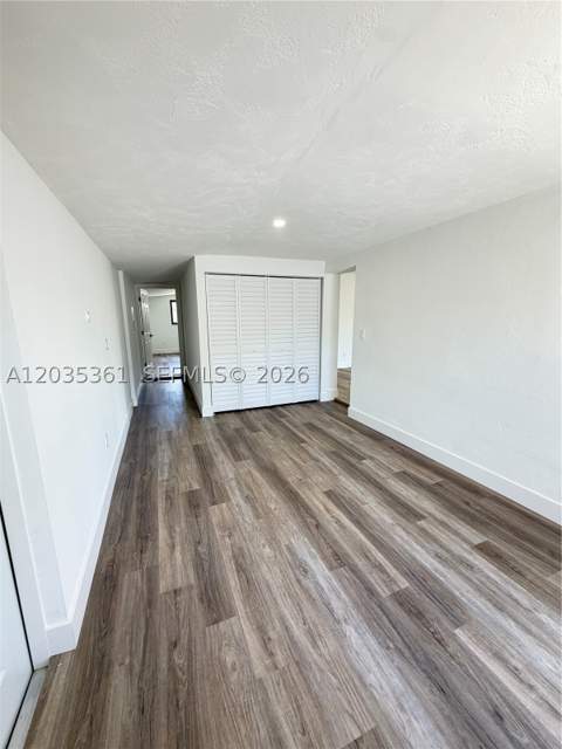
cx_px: 281
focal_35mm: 14
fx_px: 303
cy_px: 374
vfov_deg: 102.1
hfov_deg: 85.7
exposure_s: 1/60
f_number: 2.2
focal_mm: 2.22
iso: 250
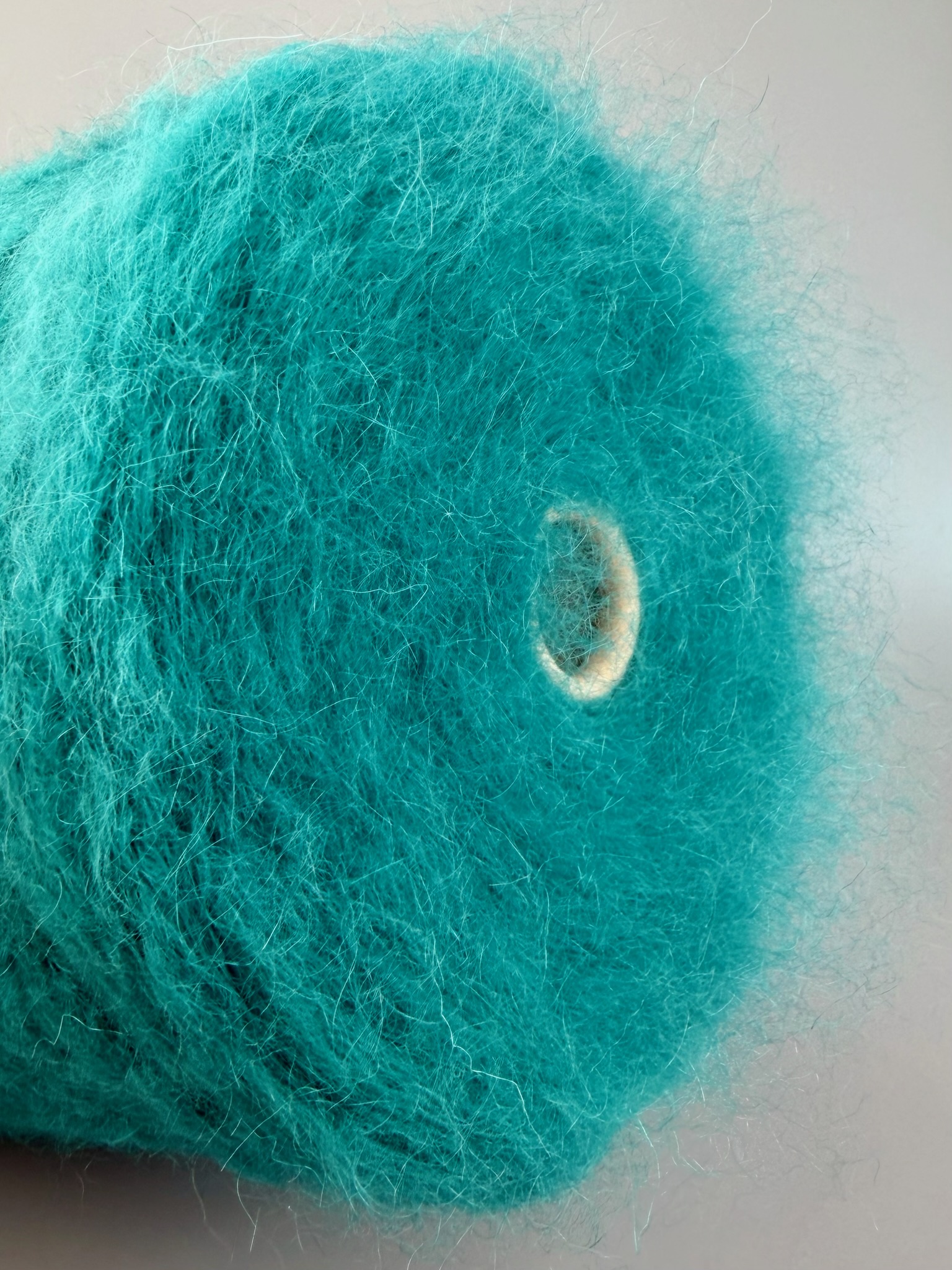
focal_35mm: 24
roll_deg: +4.2
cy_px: 635
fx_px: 880
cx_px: 476
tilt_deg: -16.9
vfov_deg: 71.6
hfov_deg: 56.8
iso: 40
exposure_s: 1/220
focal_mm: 2.22
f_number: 2.2
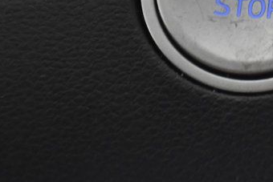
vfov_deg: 2.2
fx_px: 4802
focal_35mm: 633
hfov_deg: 3.3
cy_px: -25
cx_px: 265
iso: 2000
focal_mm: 140
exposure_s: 1/60
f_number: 5.6
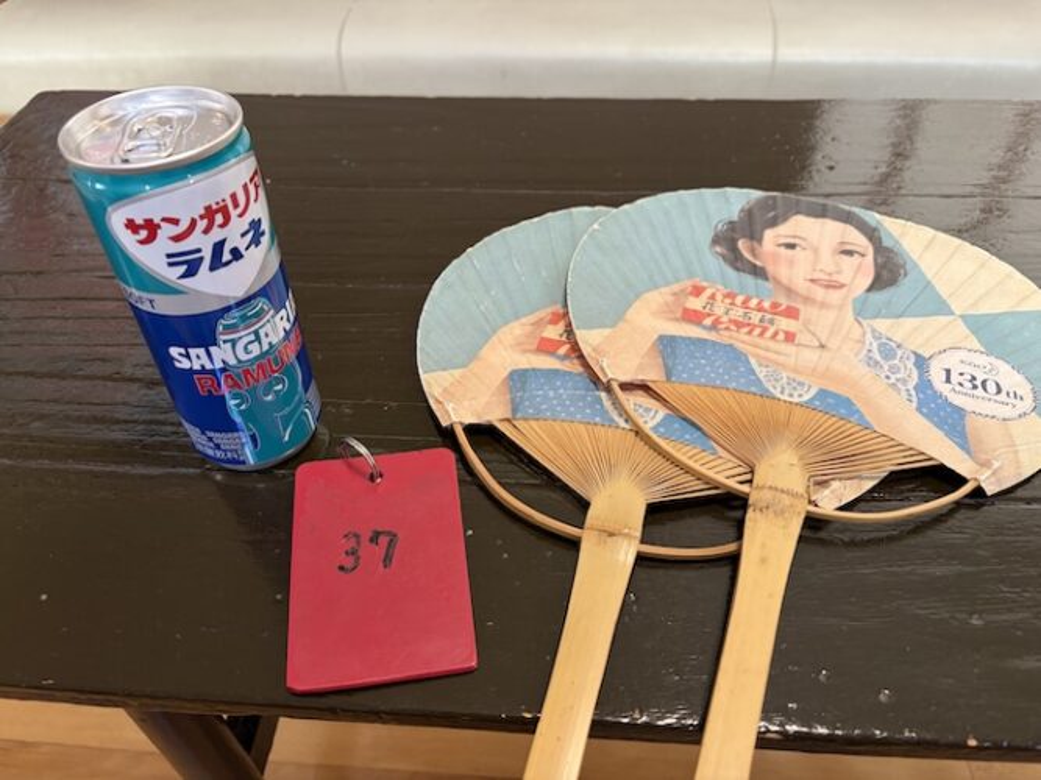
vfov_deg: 53.0
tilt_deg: -45.9
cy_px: 390
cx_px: 520
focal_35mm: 26
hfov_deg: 67.3
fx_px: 782
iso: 100
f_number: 1.6
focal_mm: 5.96
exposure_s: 1/100
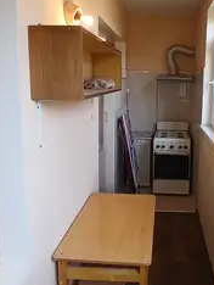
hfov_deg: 46.7
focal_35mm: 29
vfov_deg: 61.2
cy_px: 118
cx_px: 158
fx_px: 239
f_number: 2.2
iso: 64
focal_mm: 1.4
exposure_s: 1/50
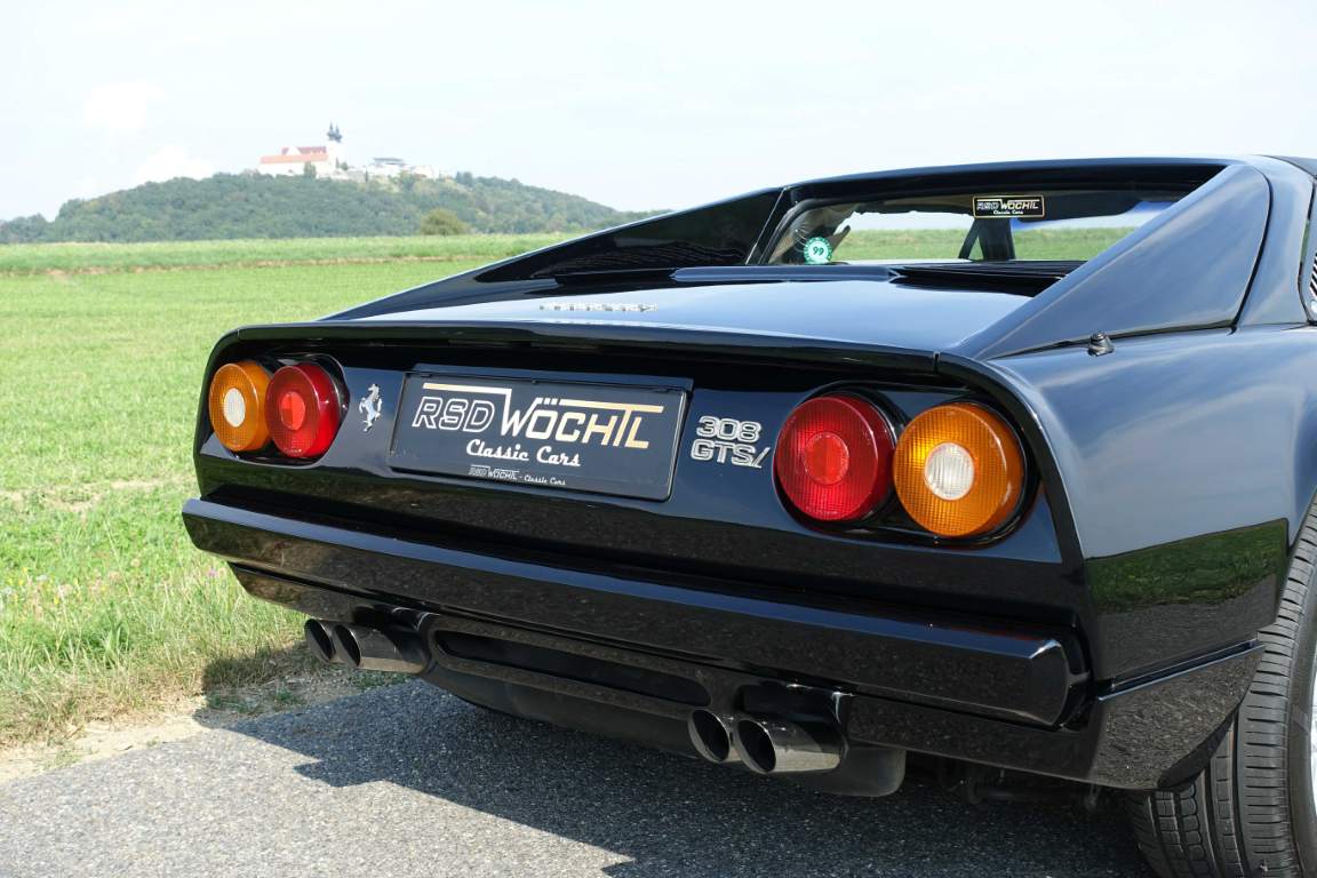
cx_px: 658
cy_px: 439
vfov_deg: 31.2
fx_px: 1573
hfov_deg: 45.4
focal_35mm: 43
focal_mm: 15.94
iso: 125
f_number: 4
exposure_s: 1/400
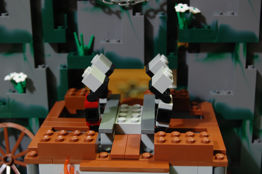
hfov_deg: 29.3
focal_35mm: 69
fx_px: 502
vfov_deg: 19.7
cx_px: 131
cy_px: 87
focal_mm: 46
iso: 200
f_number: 8
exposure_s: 3
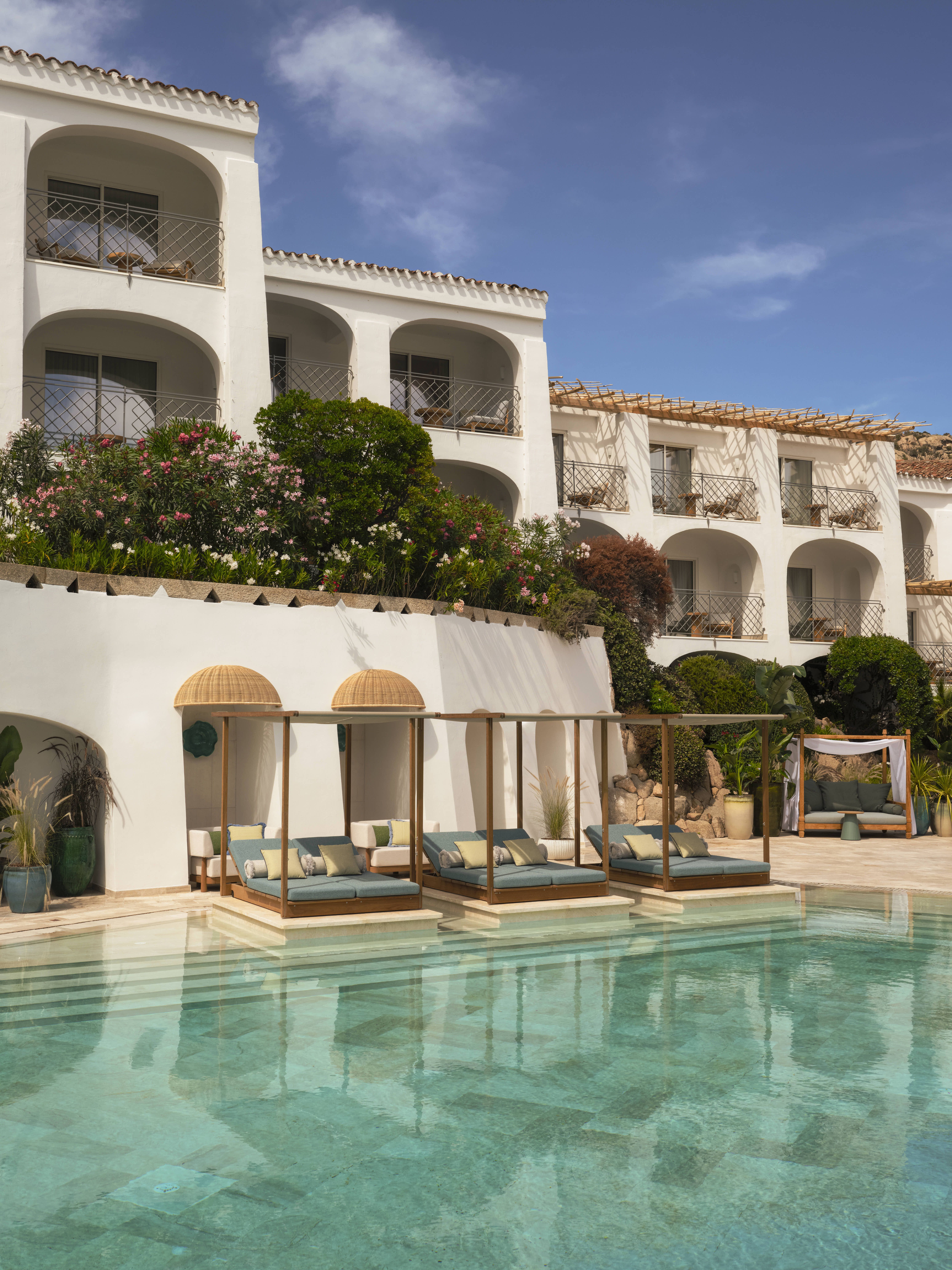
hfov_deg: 39.7
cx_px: 476
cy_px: 635
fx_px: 1320
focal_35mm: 36
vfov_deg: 51.4
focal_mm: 45
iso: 400
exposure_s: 1/250
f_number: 16
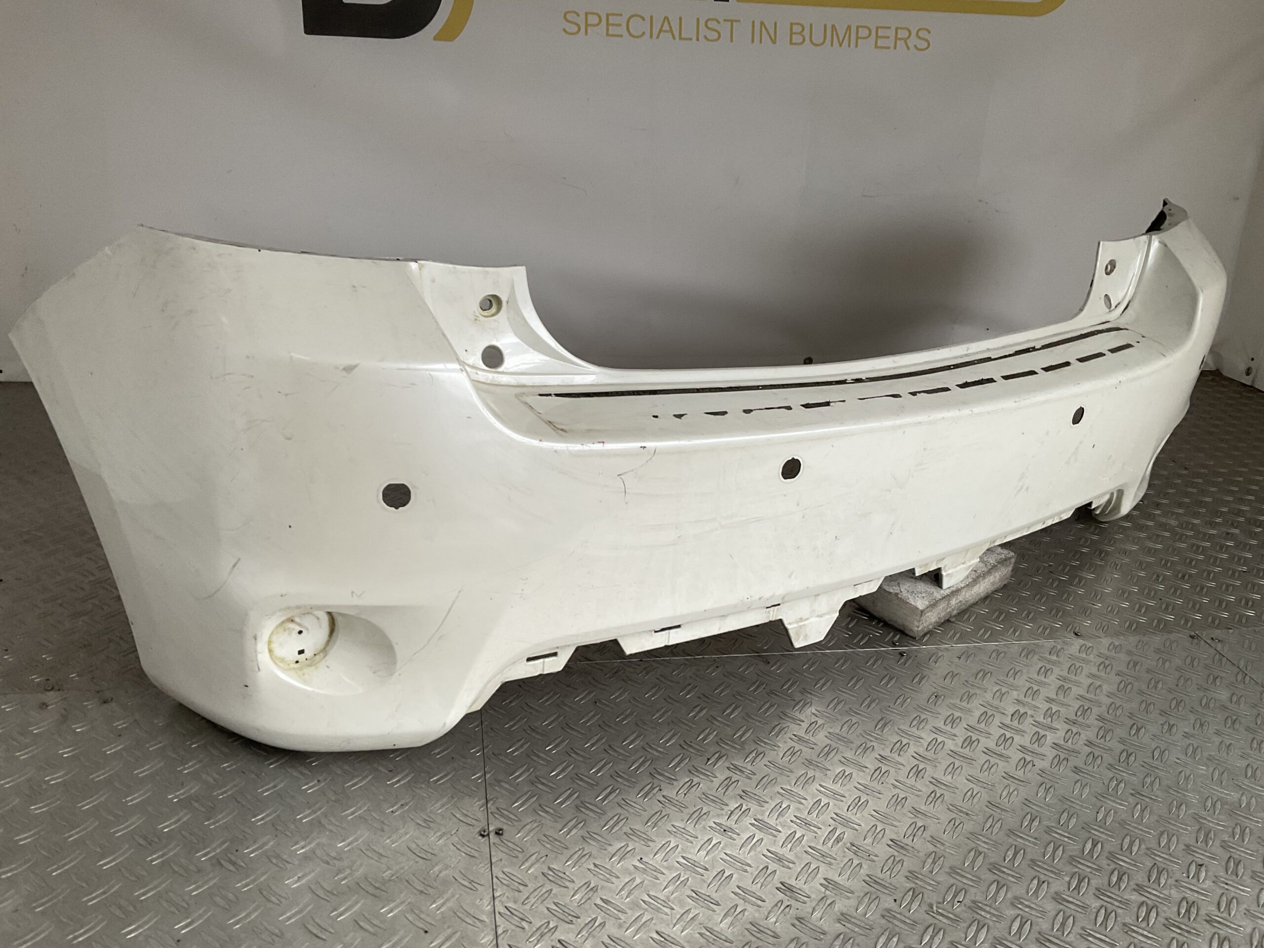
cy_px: 474
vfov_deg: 48.2
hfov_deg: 61.7
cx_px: 632
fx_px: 1059
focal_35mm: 29
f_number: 1.8
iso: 50
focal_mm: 3
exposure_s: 1/50
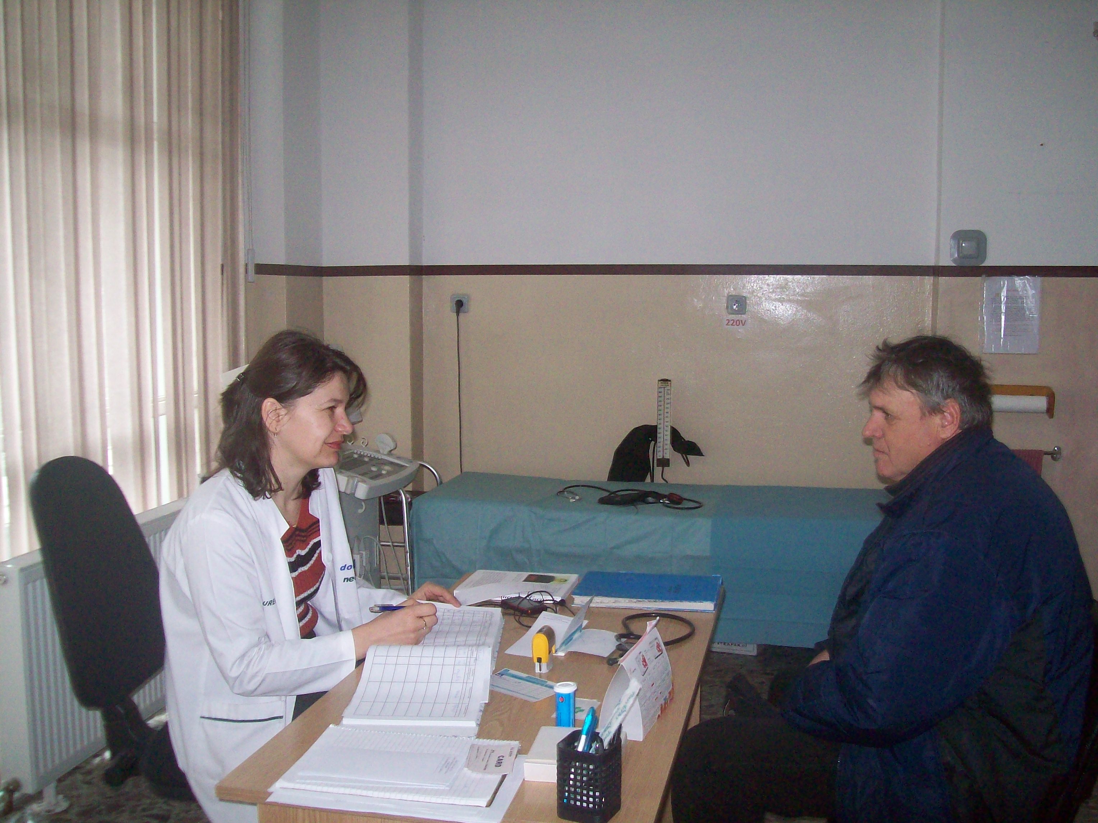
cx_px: 549
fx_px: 1142
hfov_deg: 51.4
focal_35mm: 36
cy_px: 412
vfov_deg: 39.7
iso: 200
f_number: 2.7
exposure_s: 1/64
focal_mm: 6
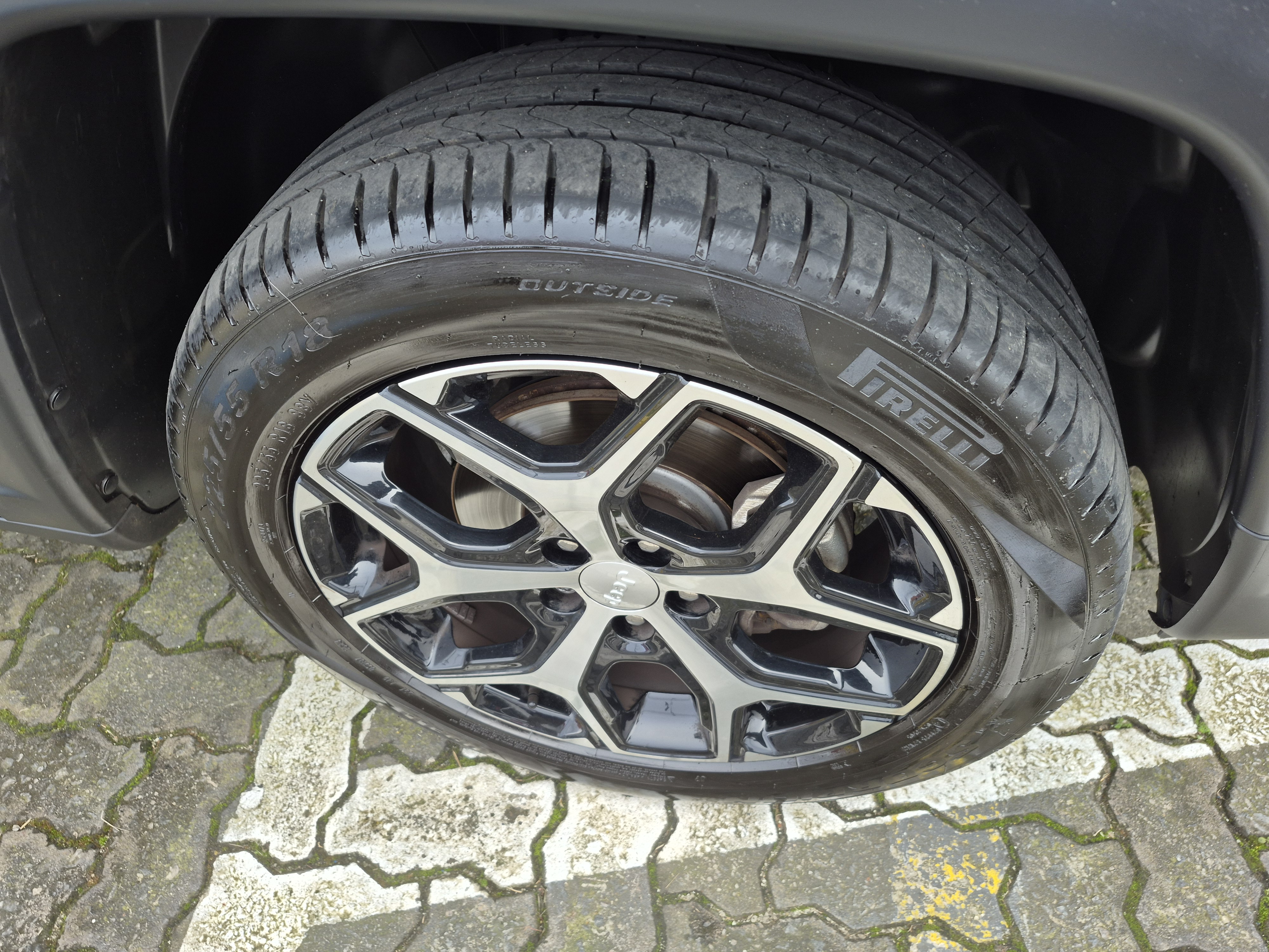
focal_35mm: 23
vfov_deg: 58.9
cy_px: 476
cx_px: 634
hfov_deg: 73.9
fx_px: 843
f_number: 1.8
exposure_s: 1/120
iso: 32
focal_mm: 5.4
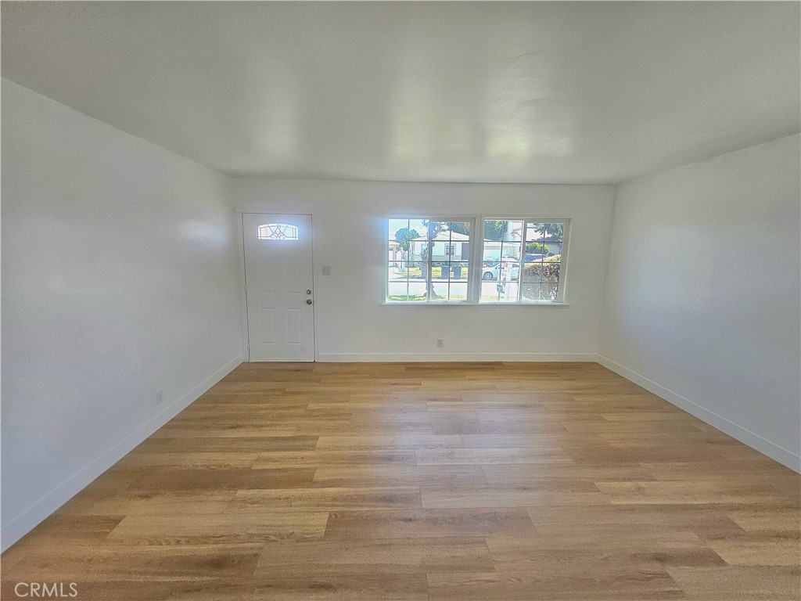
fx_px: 301
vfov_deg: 89.9
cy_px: 300
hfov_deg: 106.2
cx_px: 400
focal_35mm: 13
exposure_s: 1/60.2
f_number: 2.2
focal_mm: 1.74
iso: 100
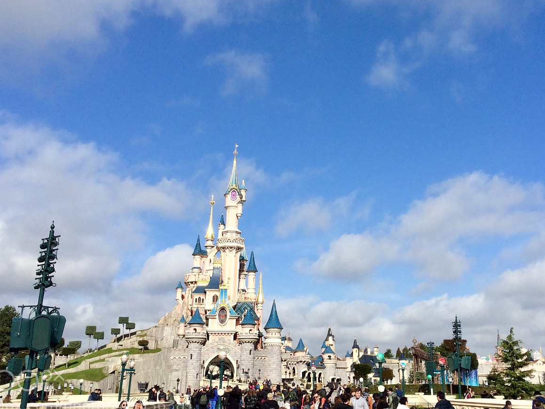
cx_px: 324
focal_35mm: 40
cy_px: 160
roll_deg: -0.3
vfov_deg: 35.8
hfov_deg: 46.6
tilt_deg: +18.6
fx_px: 630
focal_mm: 4.15
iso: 32
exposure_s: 1/3165
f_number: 2.2
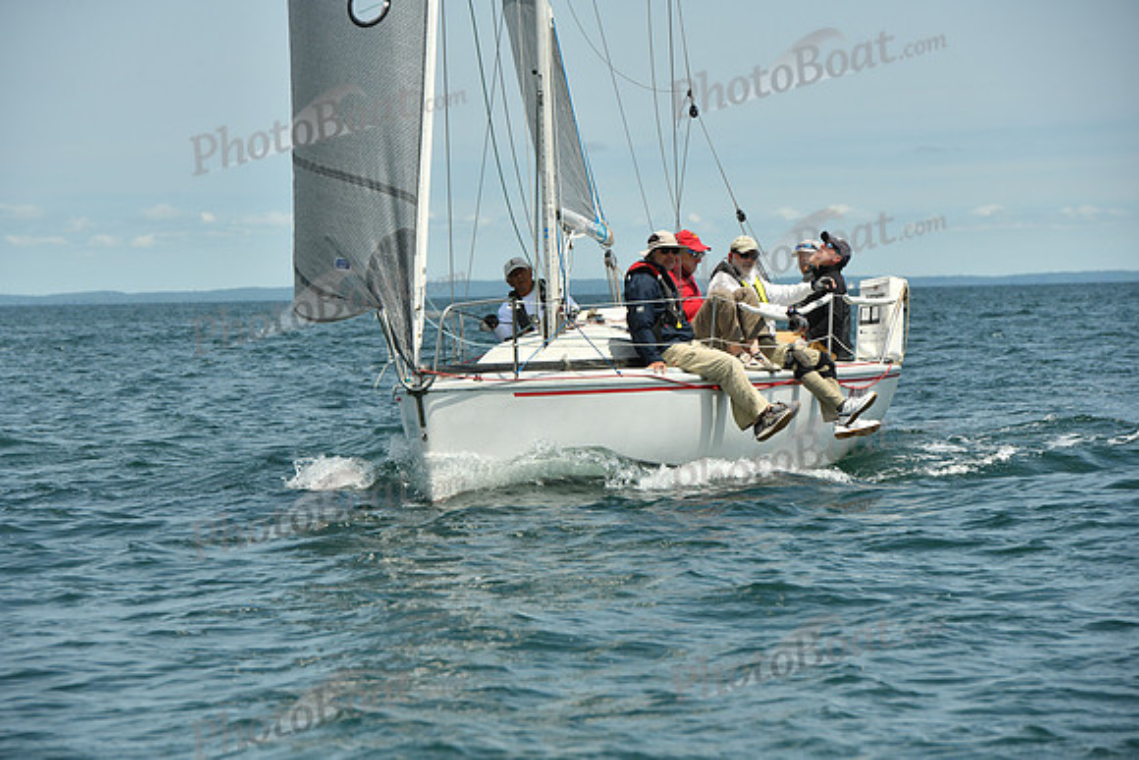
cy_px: 380
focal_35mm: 200
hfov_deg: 10.3
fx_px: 6329
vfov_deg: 6.9
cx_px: 570
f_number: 9
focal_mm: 200
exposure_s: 1/1250
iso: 320
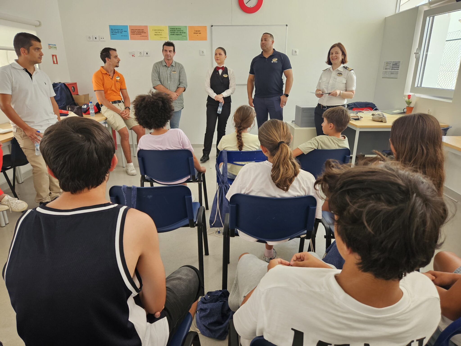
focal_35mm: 23
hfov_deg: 73.9
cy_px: 173
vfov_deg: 58.9
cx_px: 230
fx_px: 306
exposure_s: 1/100
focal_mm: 5.4
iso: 160
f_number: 1.8
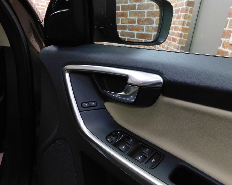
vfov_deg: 53.2
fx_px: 185
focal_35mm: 27
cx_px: 134
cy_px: 95
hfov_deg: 63.7
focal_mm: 4
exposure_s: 1/30
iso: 360
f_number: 3
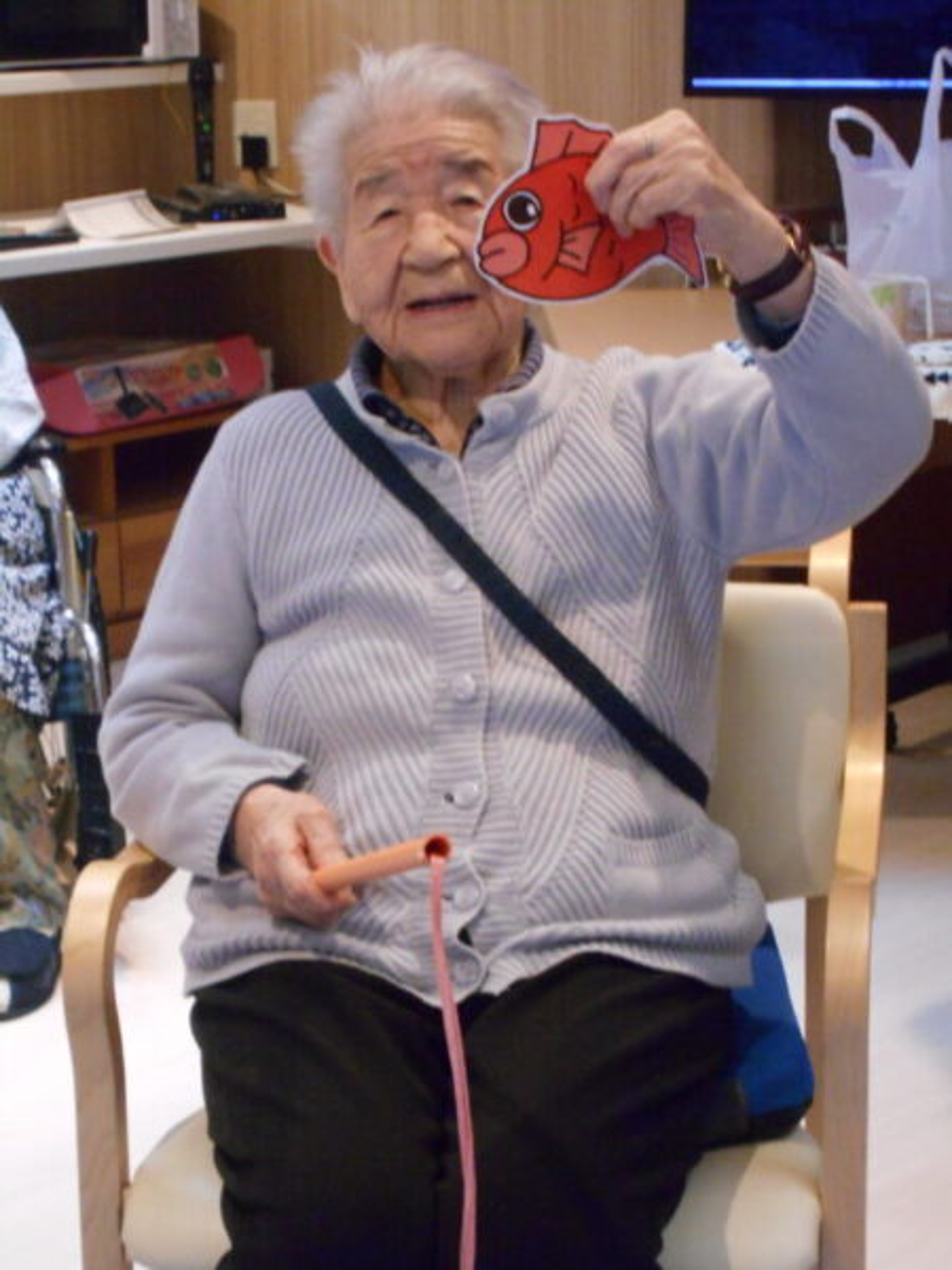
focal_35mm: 86
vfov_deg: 22.8
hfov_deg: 17.2
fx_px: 3154
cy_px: 635
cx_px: 476
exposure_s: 1/30
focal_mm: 15.4
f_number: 6.3
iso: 800
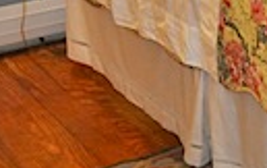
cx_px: 482
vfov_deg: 8.5
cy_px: -111
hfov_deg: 12.6
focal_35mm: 151
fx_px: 1100
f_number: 3.8
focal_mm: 20
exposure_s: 1/60
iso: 800
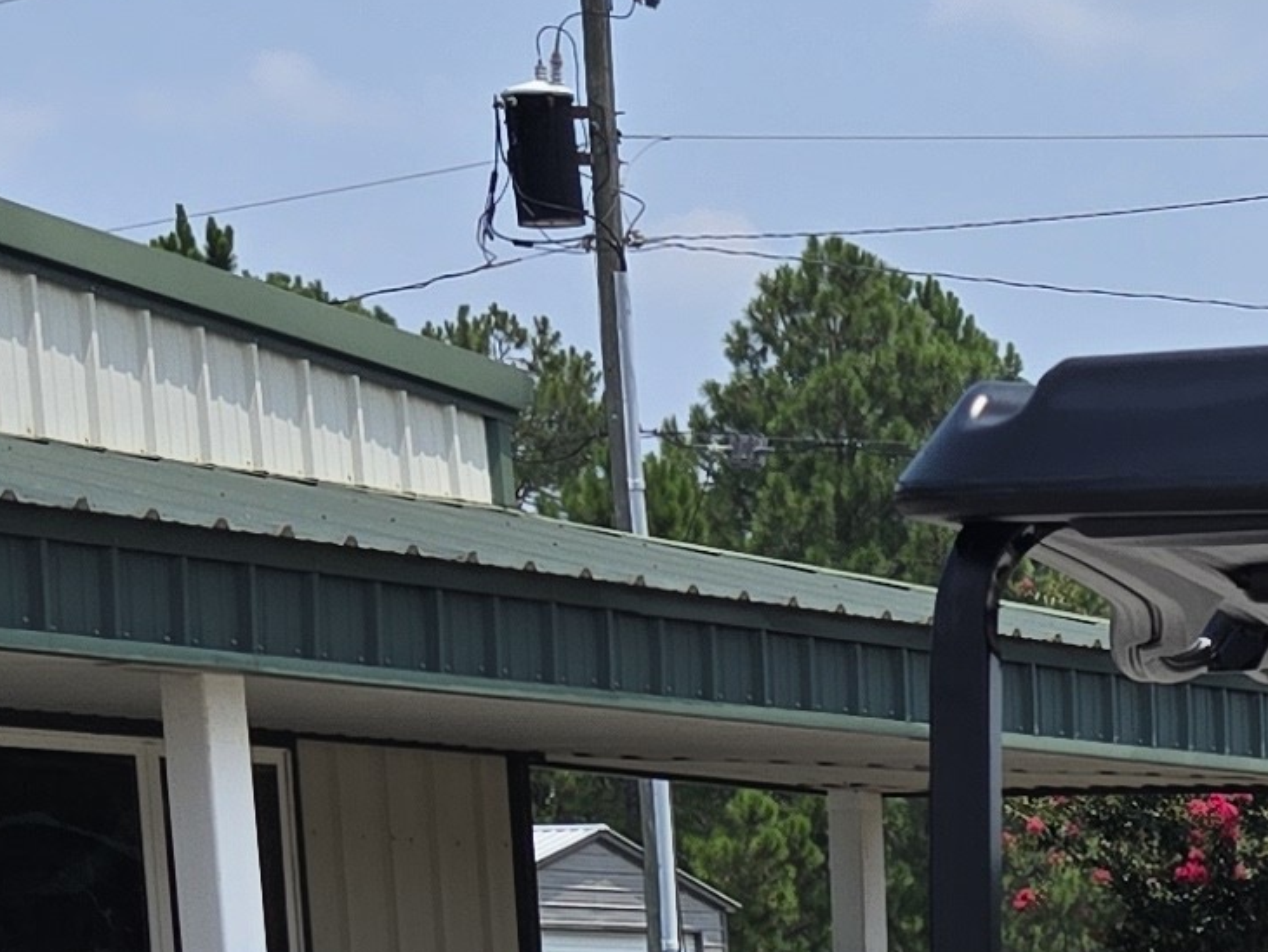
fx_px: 4617
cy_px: 2192
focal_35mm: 126
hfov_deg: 14.7
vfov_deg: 10.4
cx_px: 1815
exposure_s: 1/2302
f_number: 1.8
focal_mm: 5.4
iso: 25
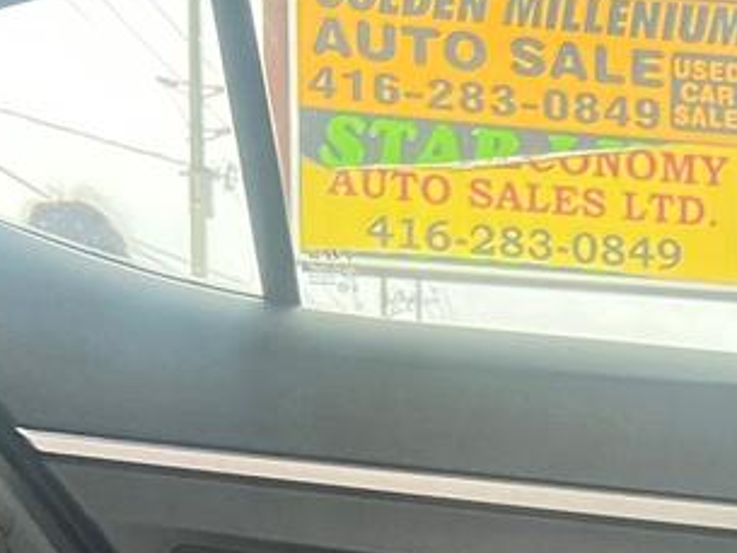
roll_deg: -2.9
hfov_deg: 16.9
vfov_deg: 12.0
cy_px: 1123
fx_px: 2322
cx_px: 974
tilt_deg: -11.5
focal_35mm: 109
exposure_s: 1/60
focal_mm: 5.7
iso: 400
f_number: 1.5
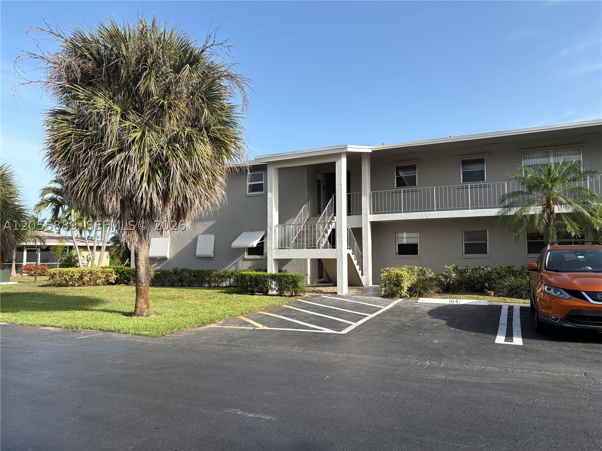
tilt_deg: +4.2
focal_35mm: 26
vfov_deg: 53.1
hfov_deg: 67.3
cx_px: 301
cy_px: 226
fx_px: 452
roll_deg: +0.9
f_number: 1.6
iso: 50
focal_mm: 5.96
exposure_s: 1/2012
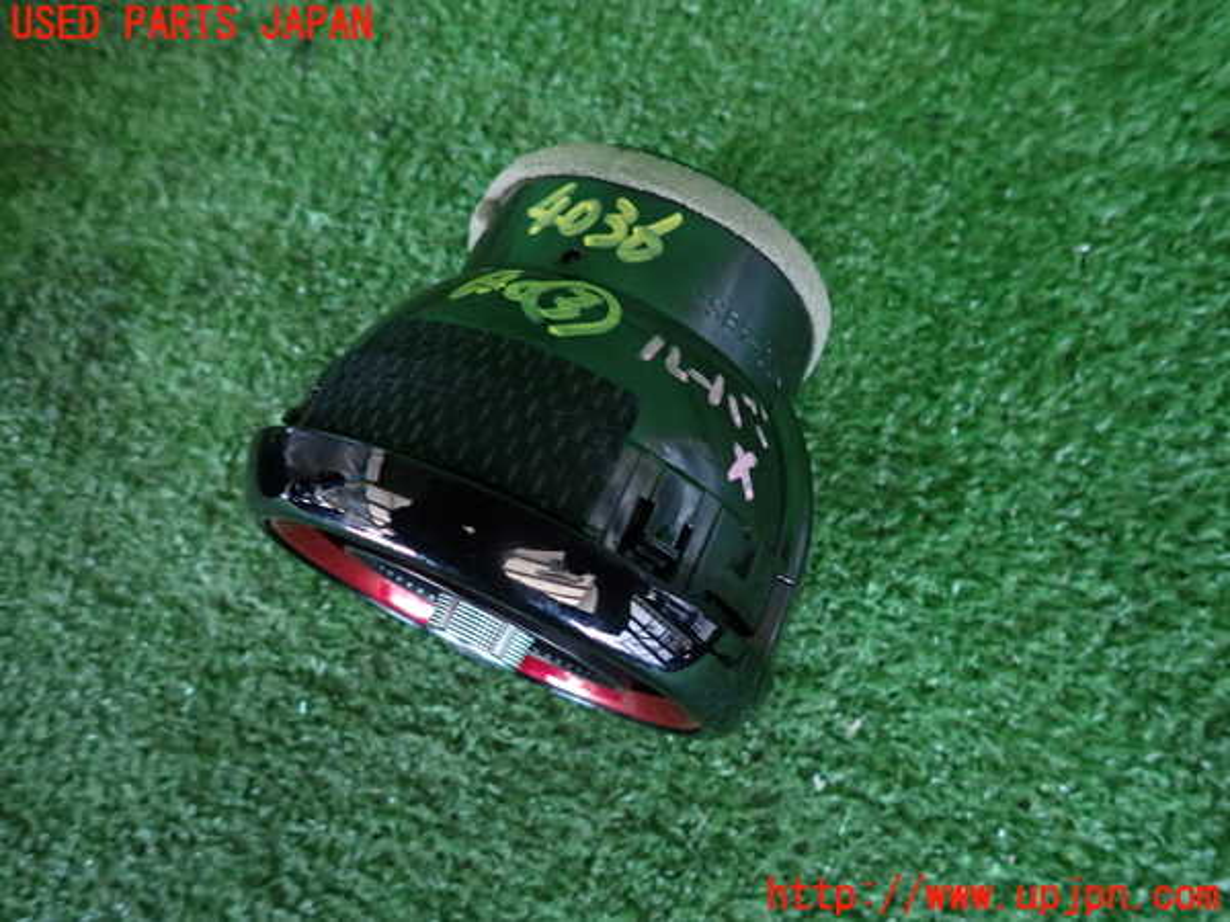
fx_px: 888
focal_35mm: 25
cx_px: 615
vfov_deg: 54.9
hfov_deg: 69.4
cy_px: 461
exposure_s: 1/30
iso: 250
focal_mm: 4.5
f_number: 2
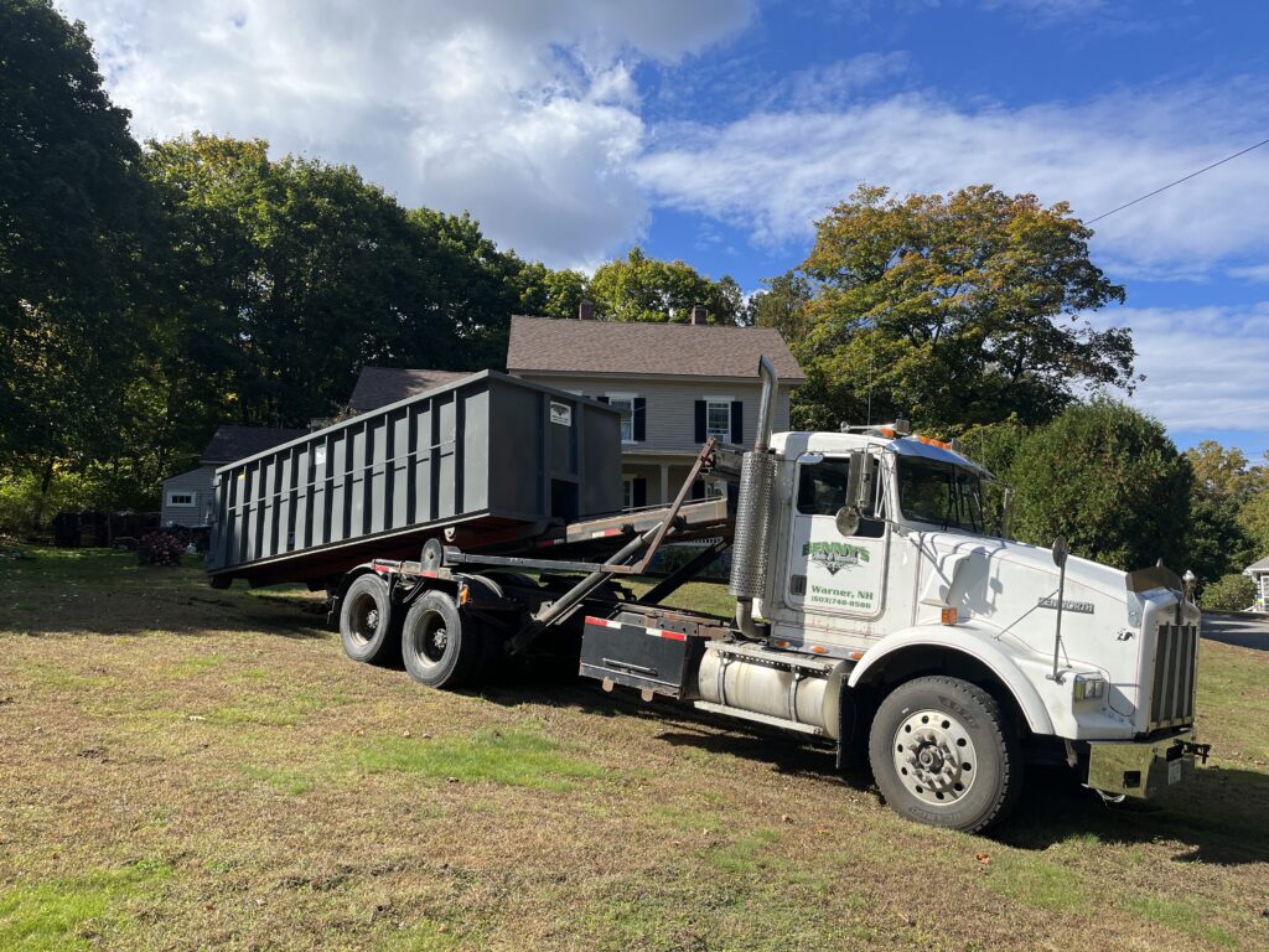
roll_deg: +0.2
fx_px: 953
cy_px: 476
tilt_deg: +6.8
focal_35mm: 26
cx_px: 634
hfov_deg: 67.3
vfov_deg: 53.1
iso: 50
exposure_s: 1/2571
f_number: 1.6
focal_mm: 5.1
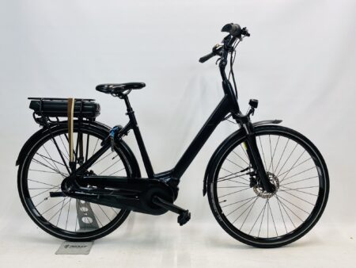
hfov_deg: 67.3
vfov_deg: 53.1
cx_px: 178
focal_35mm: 26
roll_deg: +0.5
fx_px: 268
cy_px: 134
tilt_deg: -7.4
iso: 50
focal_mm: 4.25
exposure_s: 1/100
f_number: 1.8
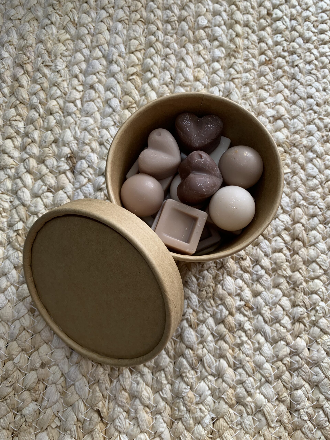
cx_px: 165
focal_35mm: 26
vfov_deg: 67.3
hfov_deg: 53.1
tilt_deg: -73.3
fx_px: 330
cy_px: 220
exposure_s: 1/121
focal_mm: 4.25
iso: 32
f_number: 1.8
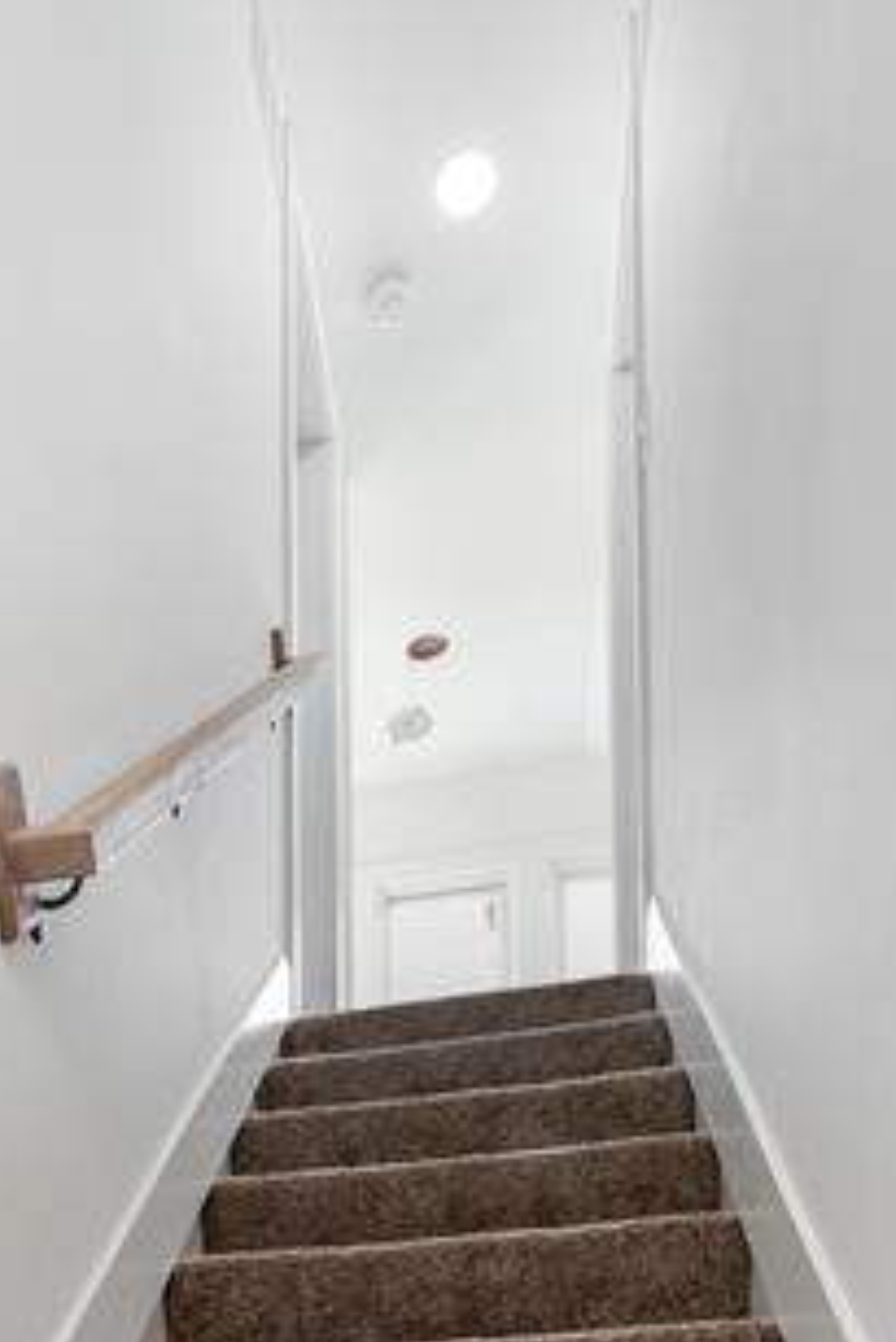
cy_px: 1526
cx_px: 122
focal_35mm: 35
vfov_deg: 41.4
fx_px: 1305
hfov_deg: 36.0
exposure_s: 1/30
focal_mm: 14
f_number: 11
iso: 1000
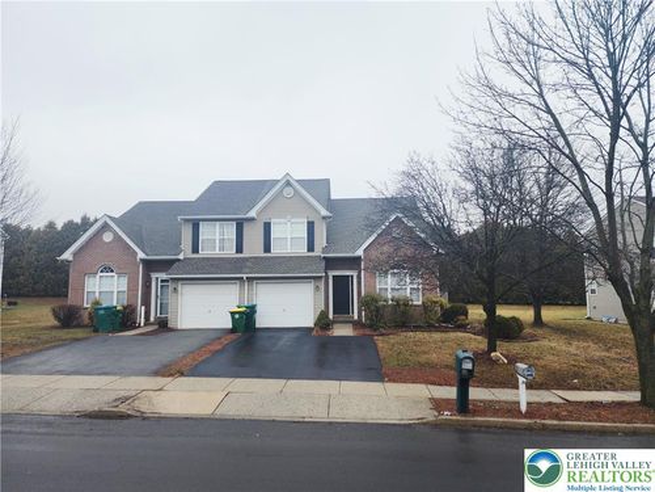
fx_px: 435
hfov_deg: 73.9
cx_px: 328
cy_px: 246
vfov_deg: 58.9
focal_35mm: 23
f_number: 1.8
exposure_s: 1/455
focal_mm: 6.4
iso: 12
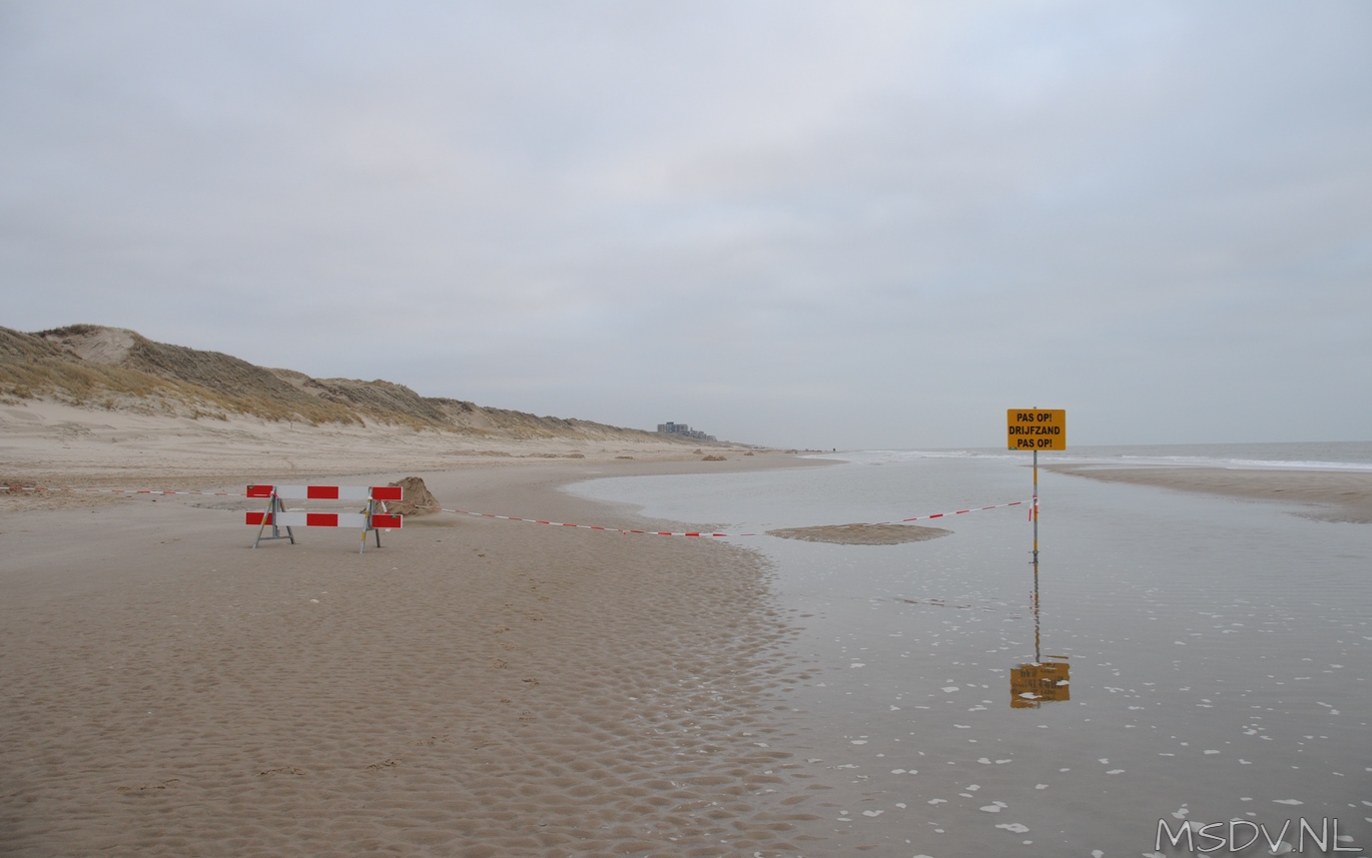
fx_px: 1047
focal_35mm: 28
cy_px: 406
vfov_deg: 44.5
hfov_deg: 66.5
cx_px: 683
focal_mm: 18
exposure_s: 1/100
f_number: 5
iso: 400
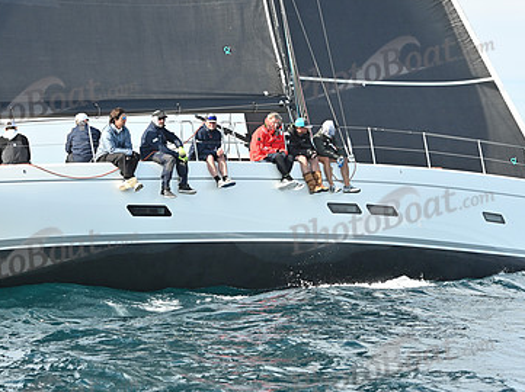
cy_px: 162
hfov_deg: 17.0
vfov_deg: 12.7
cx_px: 215
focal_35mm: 116
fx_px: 1758
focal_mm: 75
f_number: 5
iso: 320
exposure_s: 1/1000
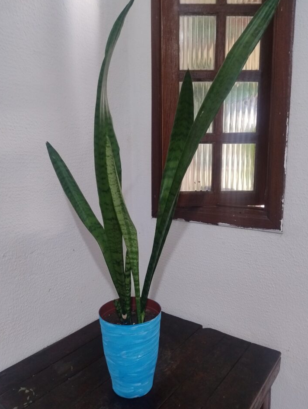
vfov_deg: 67.2
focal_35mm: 26
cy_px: 211
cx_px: 155
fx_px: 308
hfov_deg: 53.2
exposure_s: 1/30
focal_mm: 5.56
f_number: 1.8
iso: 988
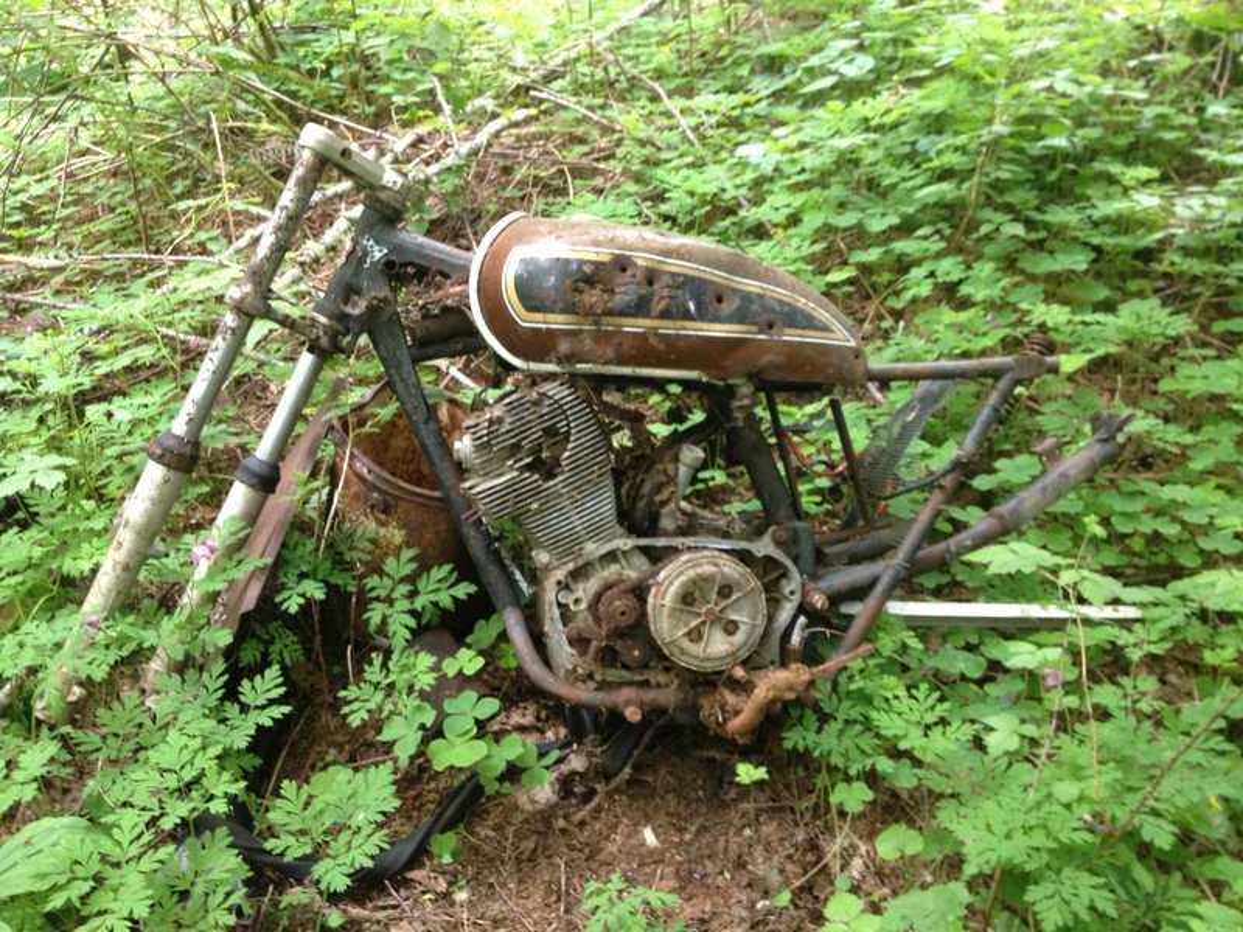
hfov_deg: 52.6
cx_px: 622
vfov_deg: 40.7
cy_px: 466
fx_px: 1257
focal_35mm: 35
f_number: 2.4
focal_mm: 4.28
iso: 125
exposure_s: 1/20
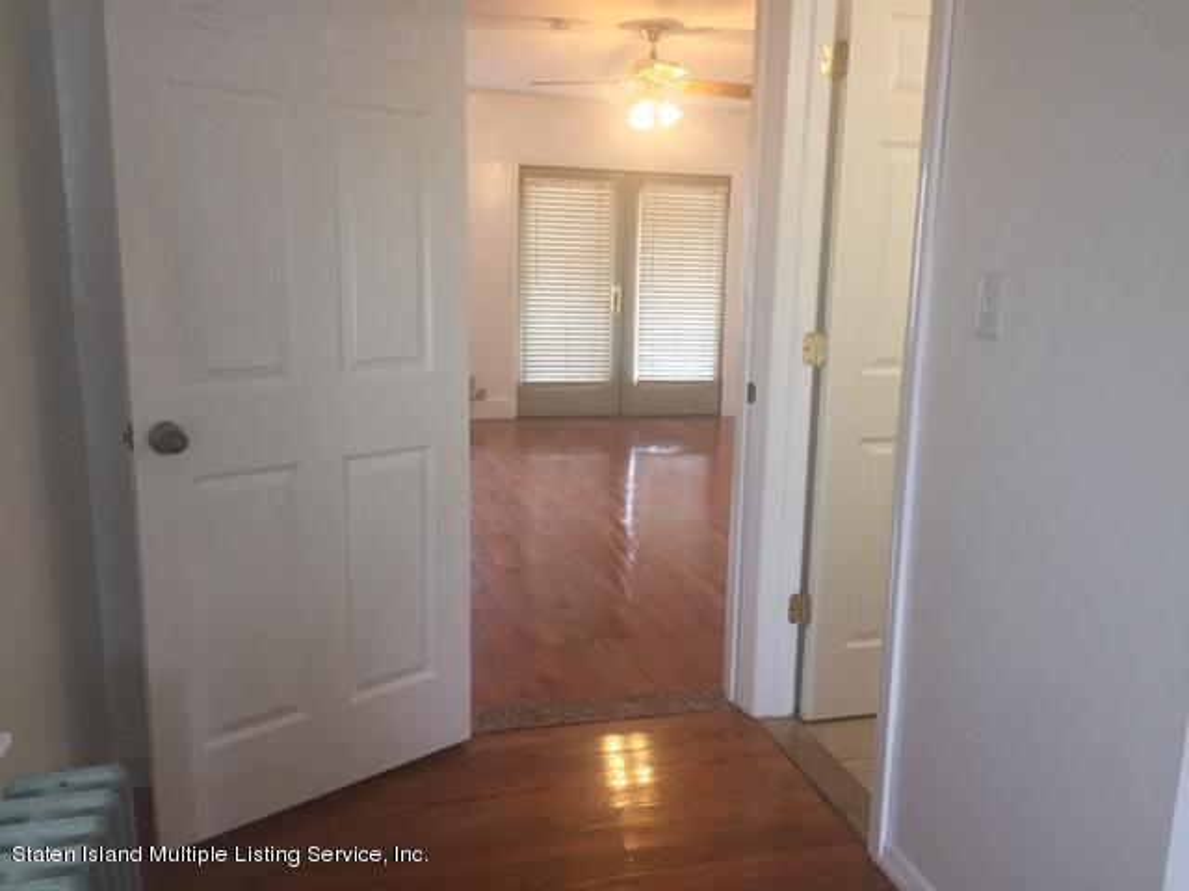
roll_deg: -1.7
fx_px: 996
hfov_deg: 61.7
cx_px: 594
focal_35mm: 29
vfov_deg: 48.2
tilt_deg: -10.5
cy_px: 446
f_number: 2.2
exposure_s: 1/30
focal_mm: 4.15
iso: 50
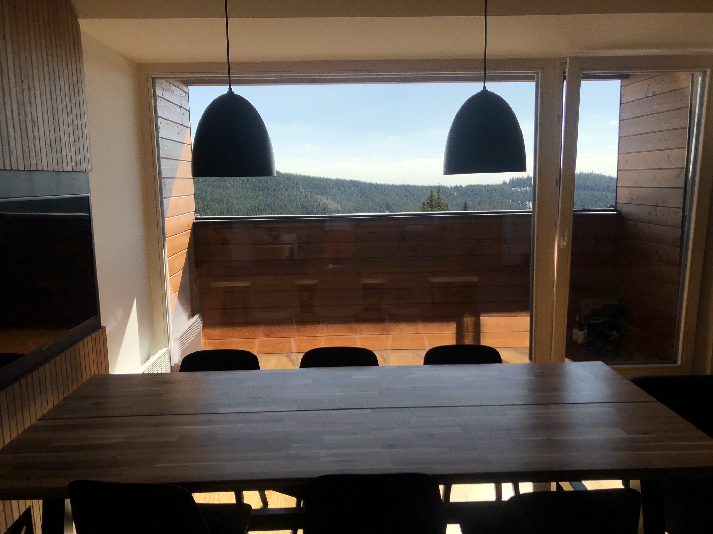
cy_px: 267
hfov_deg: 63.4
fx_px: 577
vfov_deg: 49.7
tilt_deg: -8.8
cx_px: 356
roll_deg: +1.8
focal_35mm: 28
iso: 20
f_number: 1.8
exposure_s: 1/1869
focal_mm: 3.99
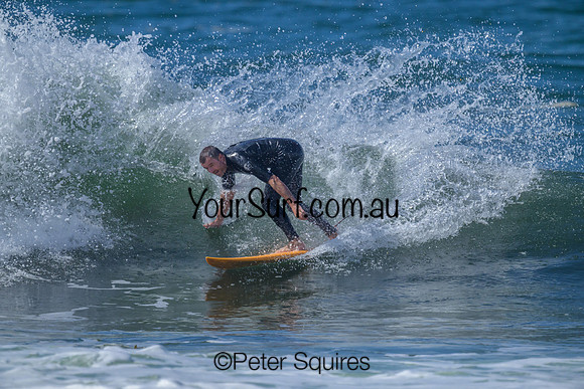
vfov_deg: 1.2
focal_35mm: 1120
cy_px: 194
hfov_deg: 1.8
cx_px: 292
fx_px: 18172
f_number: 9
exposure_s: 1/4000
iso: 1250
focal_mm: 1120
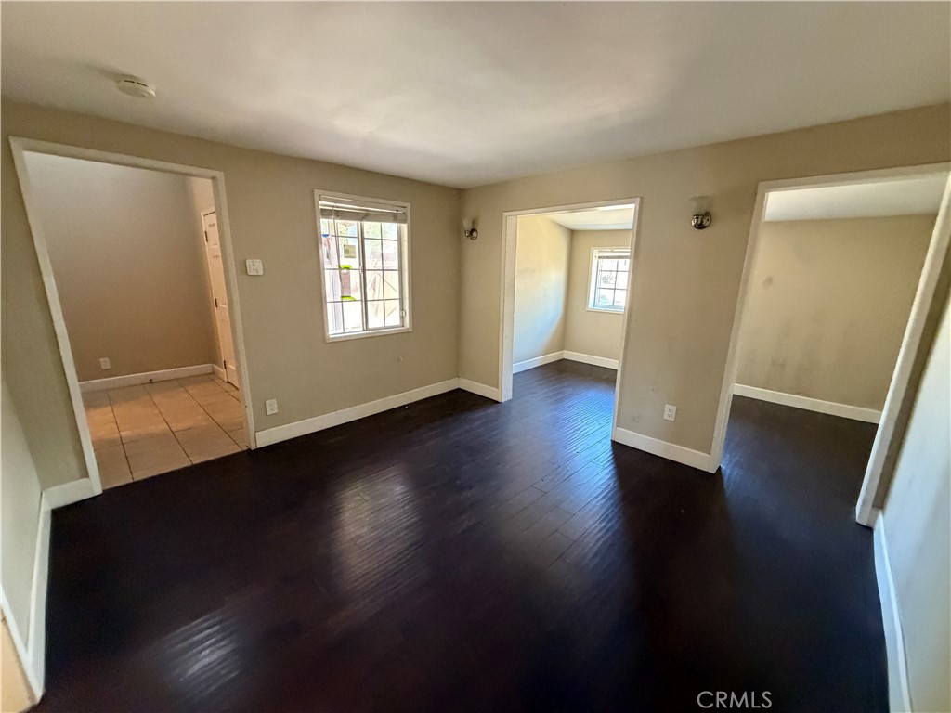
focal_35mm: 14
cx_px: 476
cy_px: 356
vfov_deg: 85.7
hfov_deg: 102.1
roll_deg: -1.4
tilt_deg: -13.0
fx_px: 385
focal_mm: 2.22
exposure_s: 1/60
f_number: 2.2
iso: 800
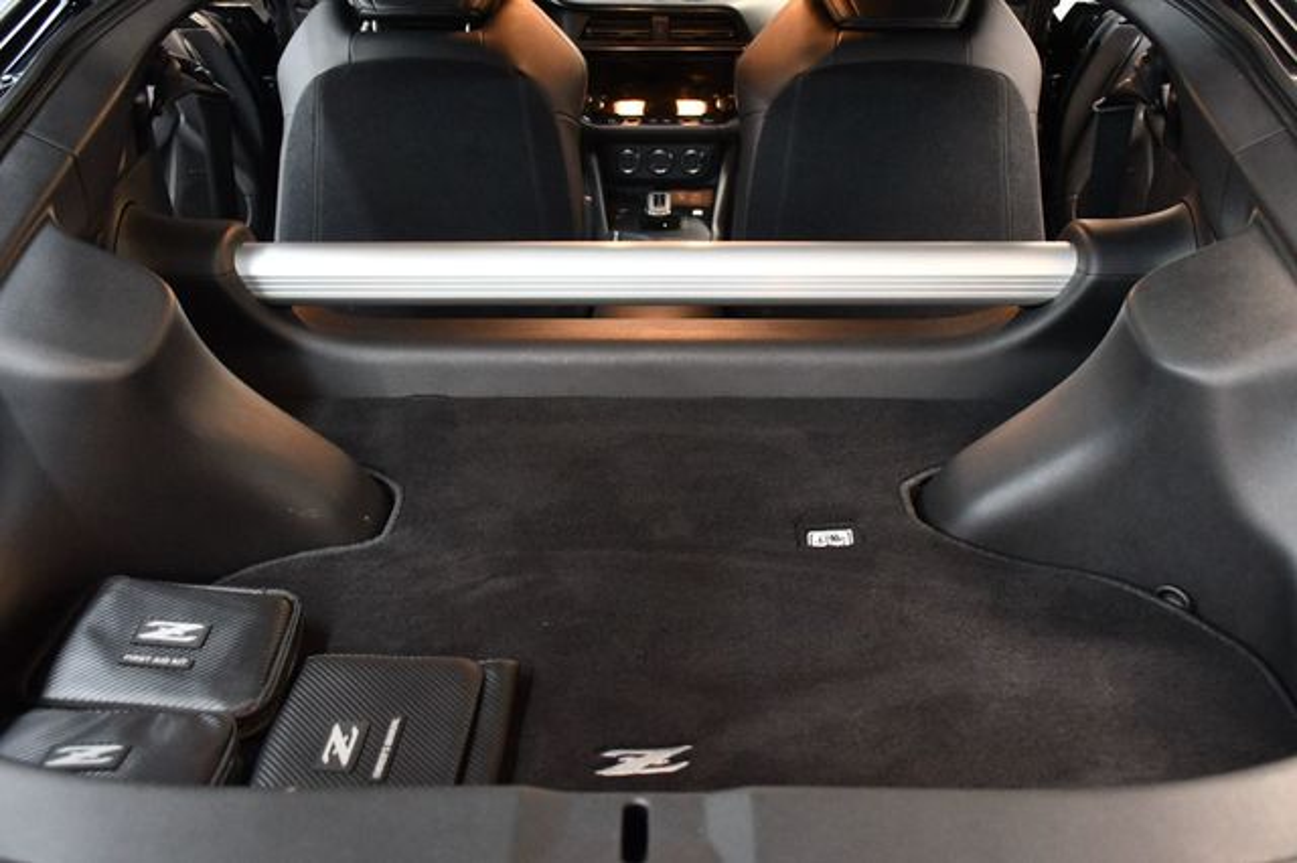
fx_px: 1404
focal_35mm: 39
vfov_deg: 34.2
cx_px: 648
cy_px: 432
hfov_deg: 49.6
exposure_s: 1/60
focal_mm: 26
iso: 6400
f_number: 3.8
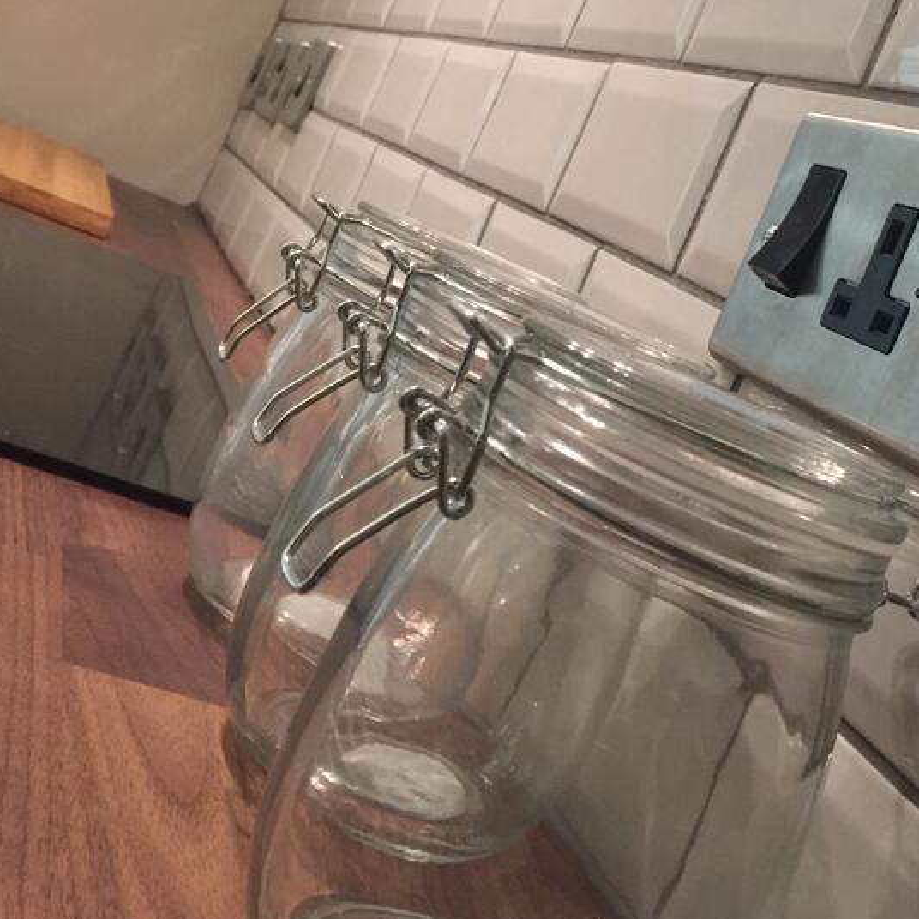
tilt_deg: +3.7
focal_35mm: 49
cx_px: 592
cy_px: 163
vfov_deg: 33.5
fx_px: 1472
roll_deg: -23.0
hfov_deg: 34.4
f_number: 2.2
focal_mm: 4.15
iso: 125
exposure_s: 1/17
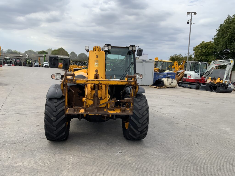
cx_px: 118
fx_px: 197
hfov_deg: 61.7
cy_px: 88
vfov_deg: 48.2
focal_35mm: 29
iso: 16
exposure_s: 1/1786
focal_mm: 3
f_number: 1.8
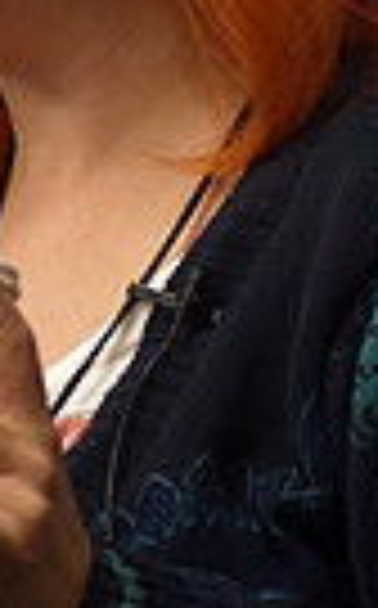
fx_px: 5258
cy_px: 207
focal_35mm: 318
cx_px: -72
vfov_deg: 6.6
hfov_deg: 4.1
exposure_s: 1/125
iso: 400
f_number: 1.8
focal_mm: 45
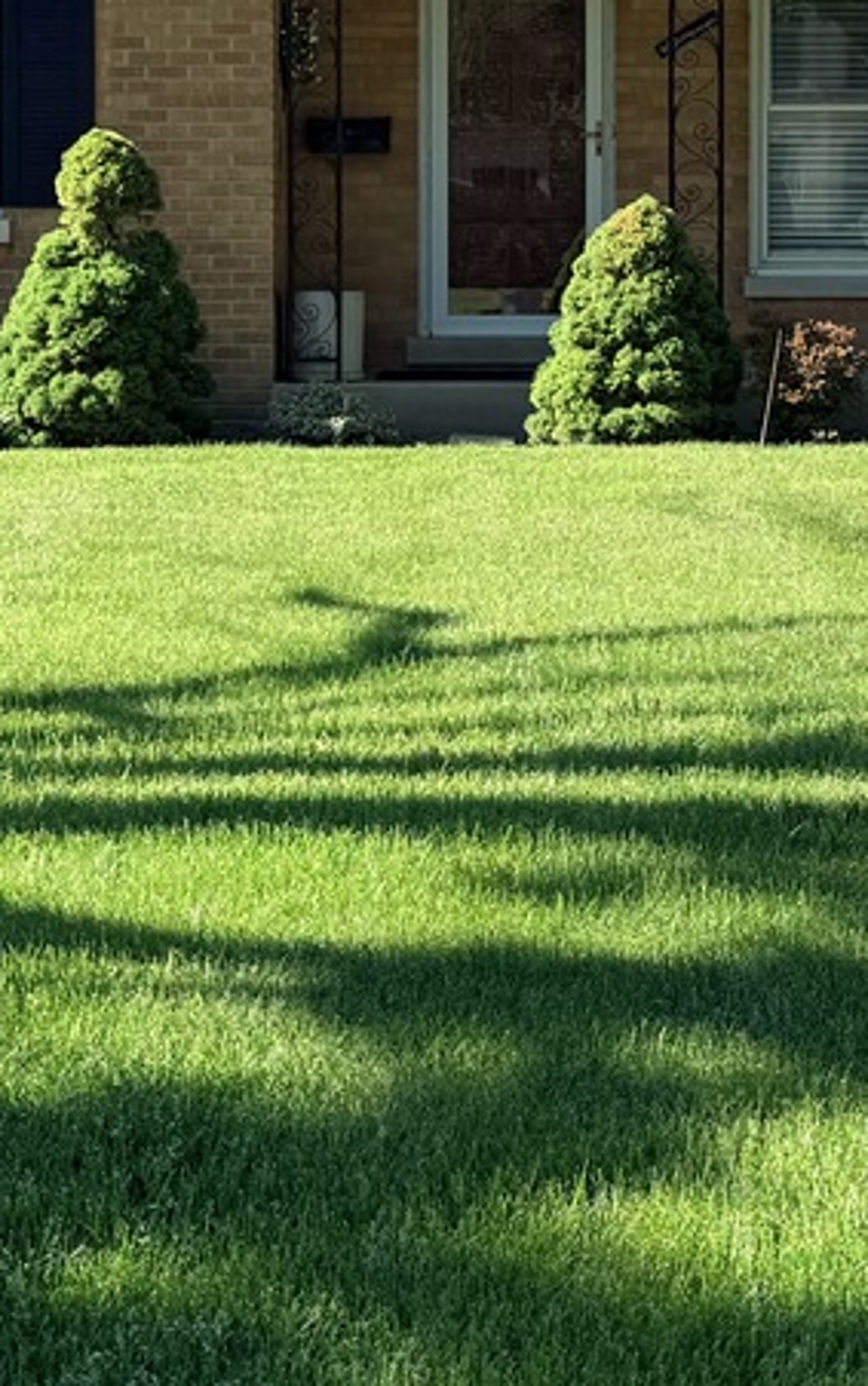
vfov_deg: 25.0
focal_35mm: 81
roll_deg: -0.2
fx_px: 3062
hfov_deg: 16.1
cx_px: 543
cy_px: 218
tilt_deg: +0.7
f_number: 1.78
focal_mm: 6.76
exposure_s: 1/1949
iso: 80
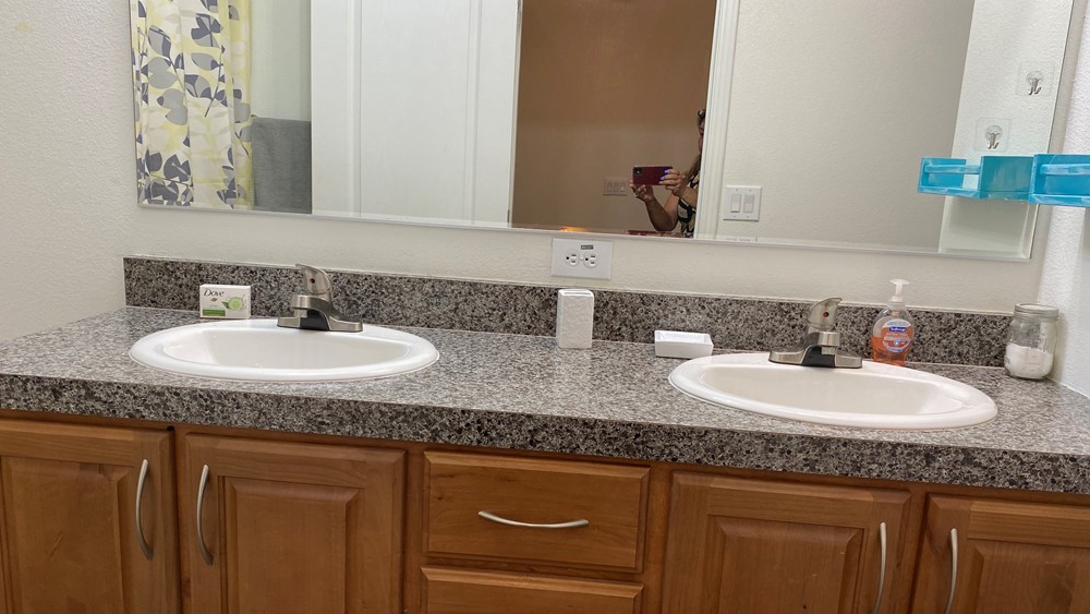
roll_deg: -2.2
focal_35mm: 29
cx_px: 550
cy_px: 345
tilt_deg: -11.5
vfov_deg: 40.1
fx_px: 838
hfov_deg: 66.1
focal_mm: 4.25
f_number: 1.8
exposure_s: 1/60
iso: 64
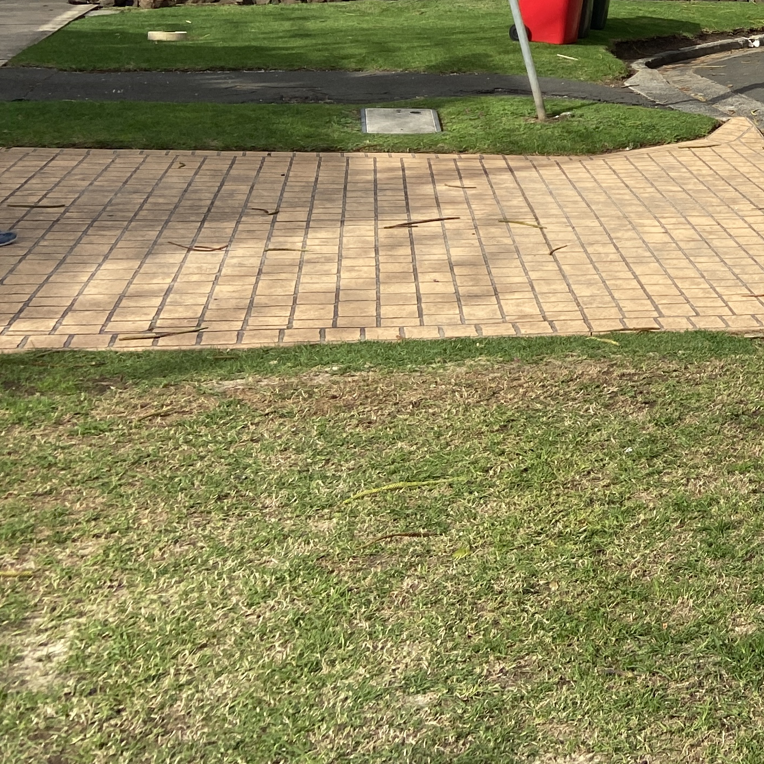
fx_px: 1648
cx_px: 1043
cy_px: -24
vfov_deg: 24.7
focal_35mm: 66
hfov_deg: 22.7
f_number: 1.8
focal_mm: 4.25
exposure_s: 1/2890
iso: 32
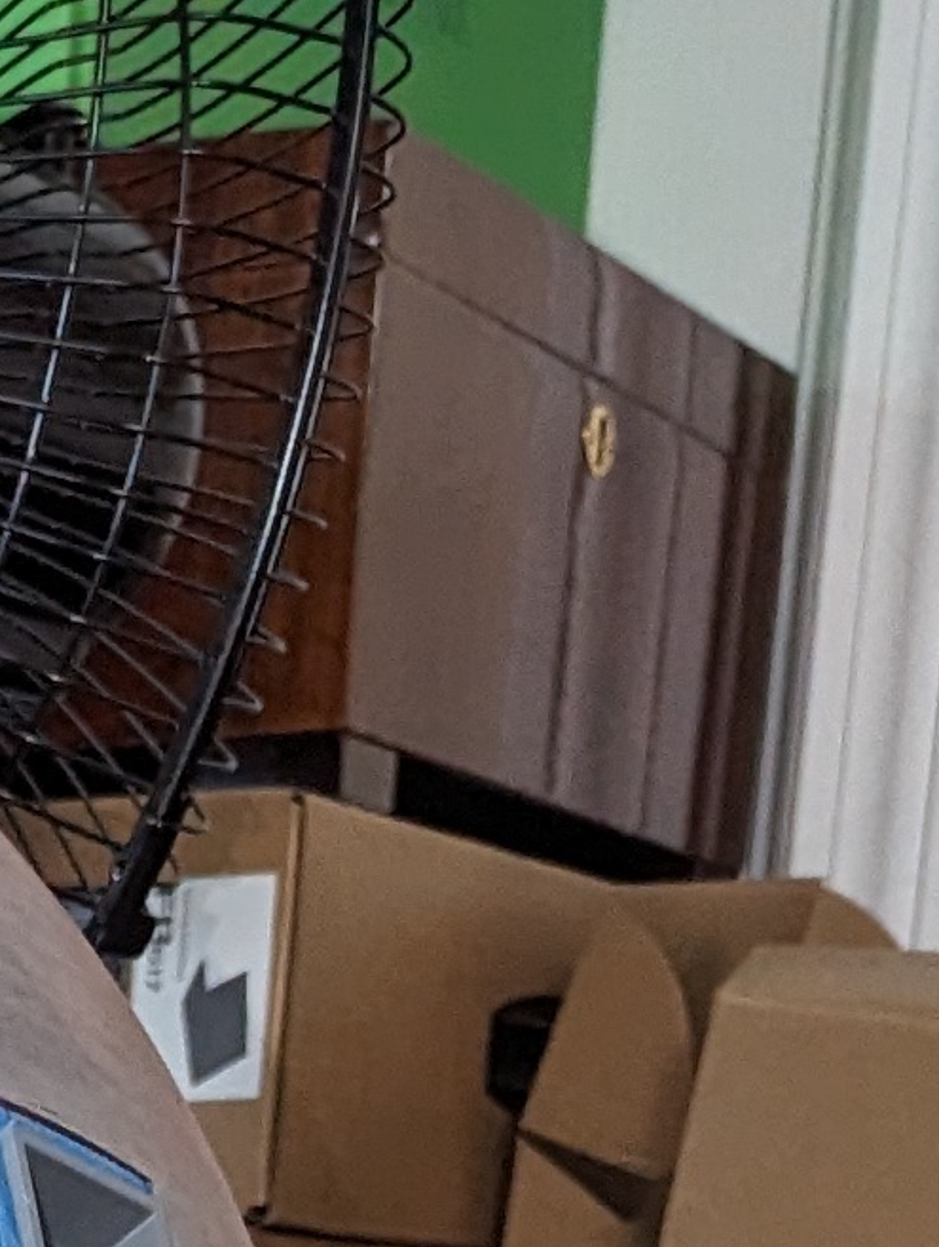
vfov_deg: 9.8
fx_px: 5373
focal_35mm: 149
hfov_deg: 9.4
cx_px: -844
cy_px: 3859
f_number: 1.85
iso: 1034
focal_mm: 6.81
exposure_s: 1/120
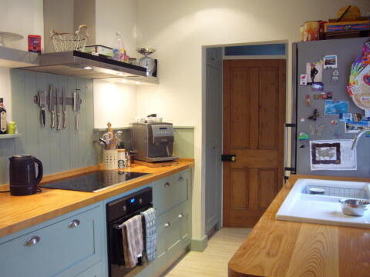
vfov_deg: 41.7
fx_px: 363
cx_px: 163
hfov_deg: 53.8
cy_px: 157
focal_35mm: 34
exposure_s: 1/13
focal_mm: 4.6
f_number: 2.8
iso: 125
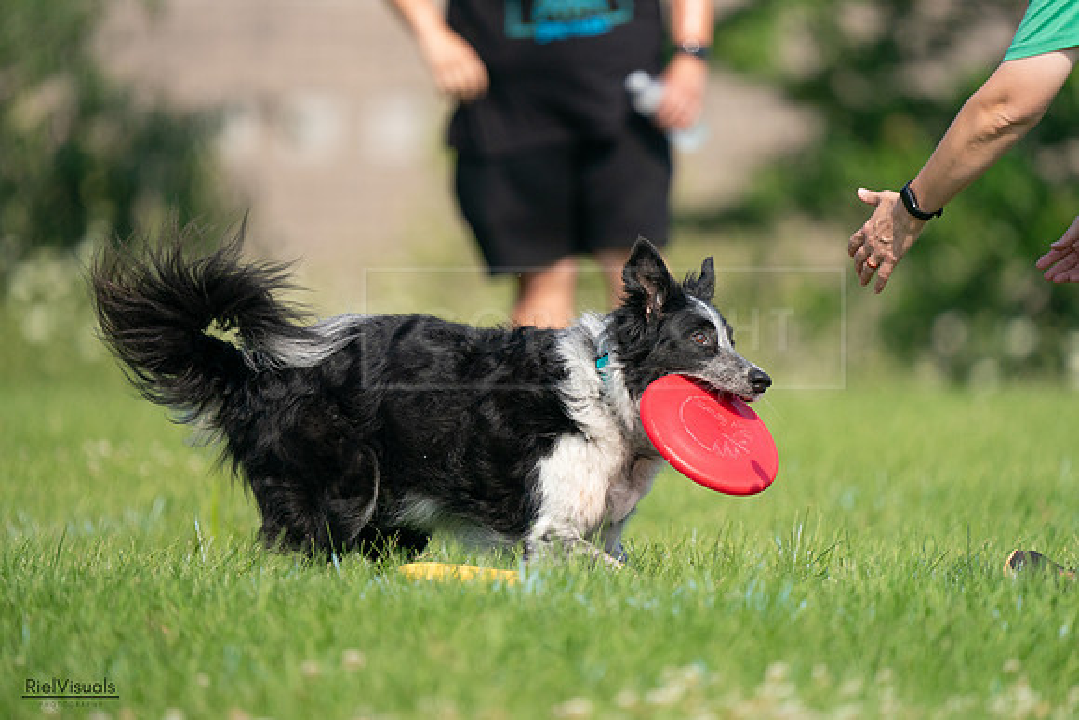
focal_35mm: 600
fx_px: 17987
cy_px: 360
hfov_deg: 3.4
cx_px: 540
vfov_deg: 2.3
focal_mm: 600
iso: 1250
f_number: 6.3
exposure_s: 1/4000
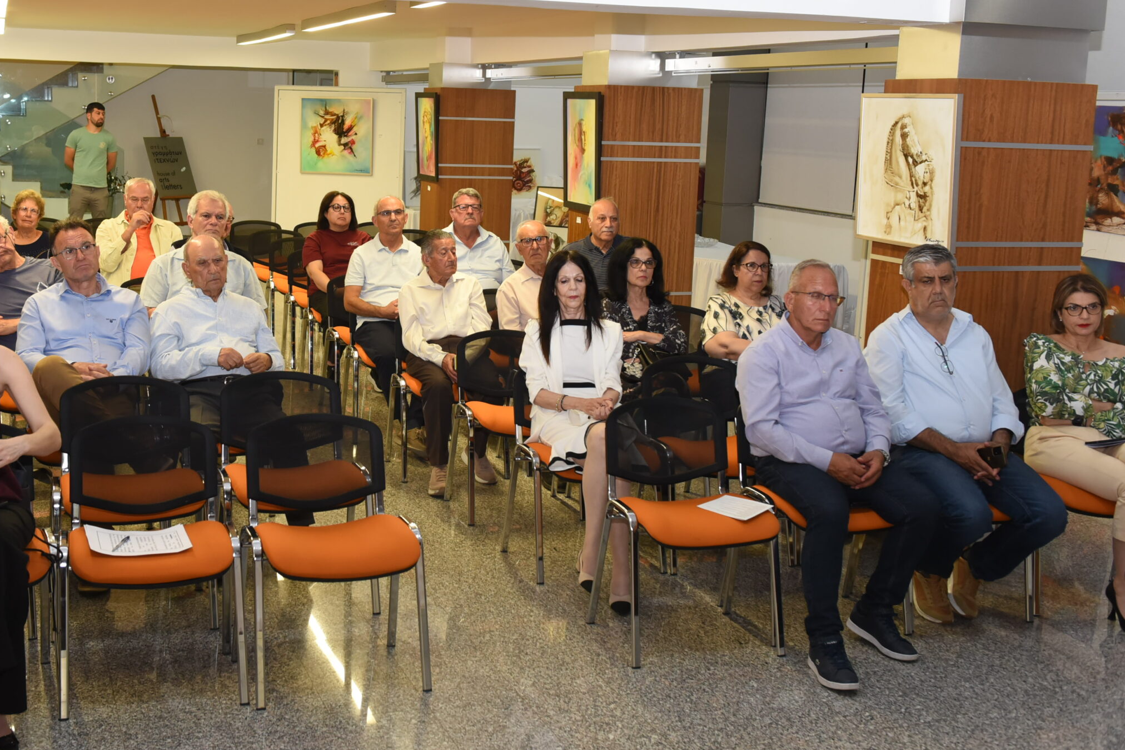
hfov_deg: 45.1
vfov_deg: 31.1
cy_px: 305
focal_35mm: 43
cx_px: 431
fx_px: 1344
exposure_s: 1/90
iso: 1400
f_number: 4
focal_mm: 34
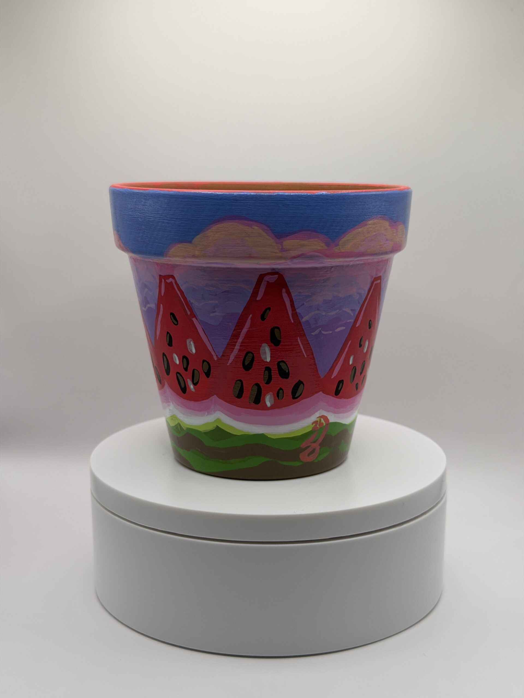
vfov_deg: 39.7
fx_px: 969
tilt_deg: -11.3
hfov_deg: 30.3
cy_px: 349
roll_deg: -1.2
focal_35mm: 48
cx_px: 262
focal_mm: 6.76
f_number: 1.78
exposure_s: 1/906
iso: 64
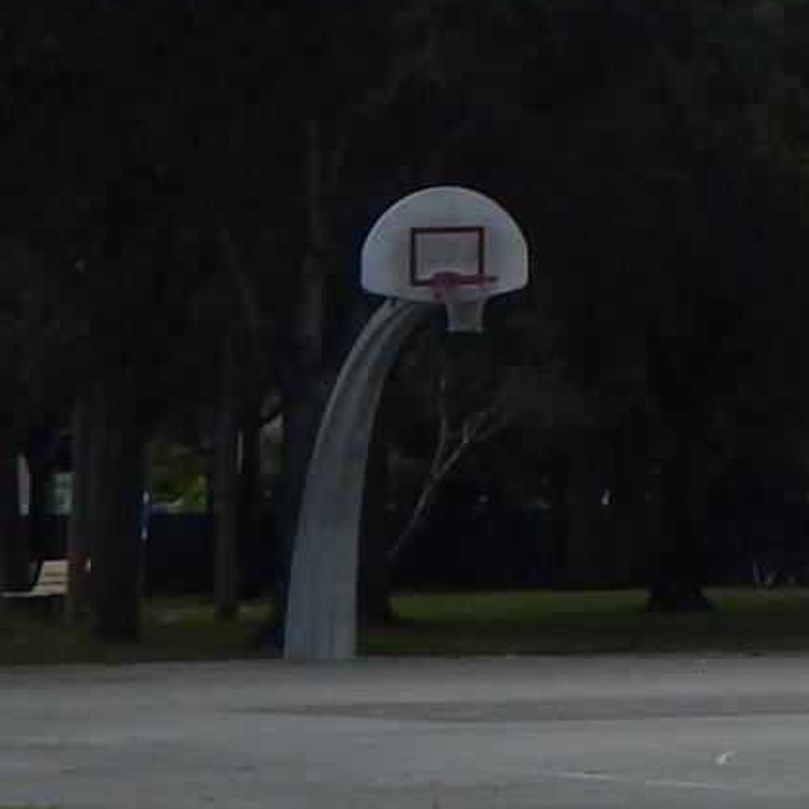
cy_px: -595
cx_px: 2117
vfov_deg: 7.1
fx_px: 6346
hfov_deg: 6.8
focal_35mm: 240
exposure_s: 1/500
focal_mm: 6.8
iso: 125
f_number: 6.9
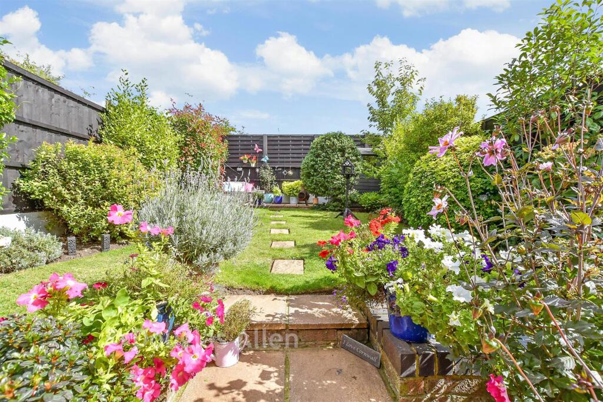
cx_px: 302
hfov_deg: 100.4
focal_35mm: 15
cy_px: 201
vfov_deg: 77.3
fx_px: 251
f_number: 8
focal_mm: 10
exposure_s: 1/250
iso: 200
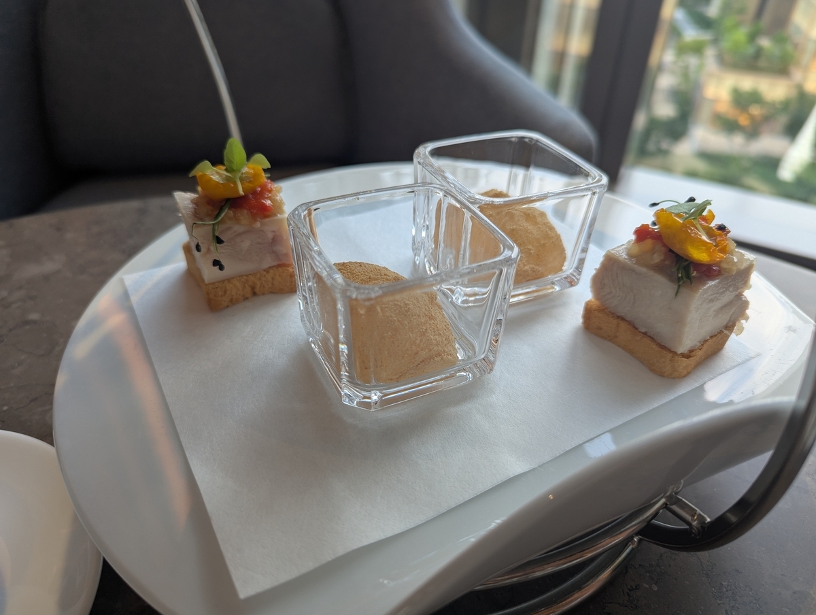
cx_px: 408
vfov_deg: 57.0
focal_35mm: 24
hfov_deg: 71.5
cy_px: 308
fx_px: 567
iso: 55
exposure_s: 1/43.4
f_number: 1.85
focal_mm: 6.81
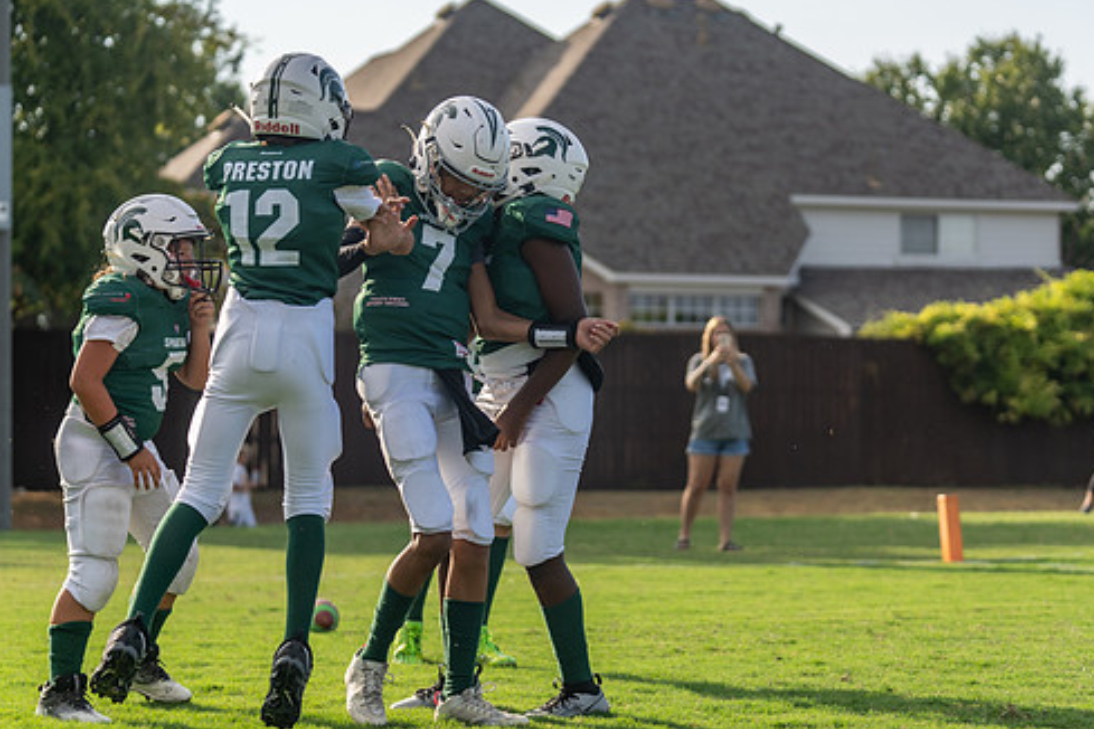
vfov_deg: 13.4
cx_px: 575
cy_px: 334
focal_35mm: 102
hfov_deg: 20.0
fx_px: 3099
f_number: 2.8
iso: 100
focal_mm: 86
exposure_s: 1/1250
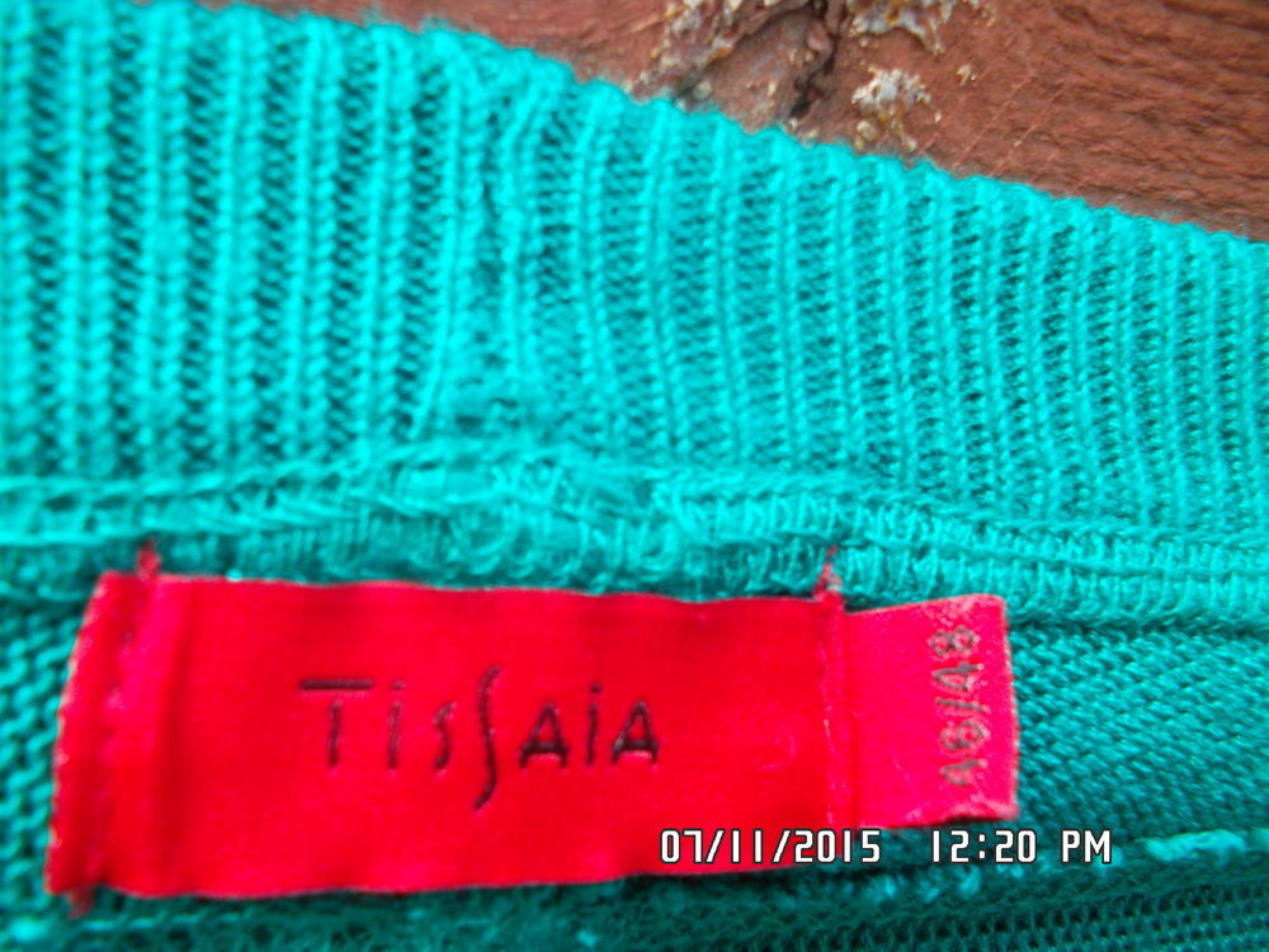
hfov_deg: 63.4
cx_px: 634
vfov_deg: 49.7
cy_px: 476
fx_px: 1026
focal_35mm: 28
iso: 81
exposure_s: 1/45
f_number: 3.3
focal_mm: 4.1
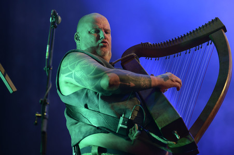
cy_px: 78
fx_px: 1007
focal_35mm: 155
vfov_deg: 8.8
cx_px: 117
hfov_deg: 13.3
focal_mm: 155
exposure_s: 1/320
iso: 1000
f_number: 3.2
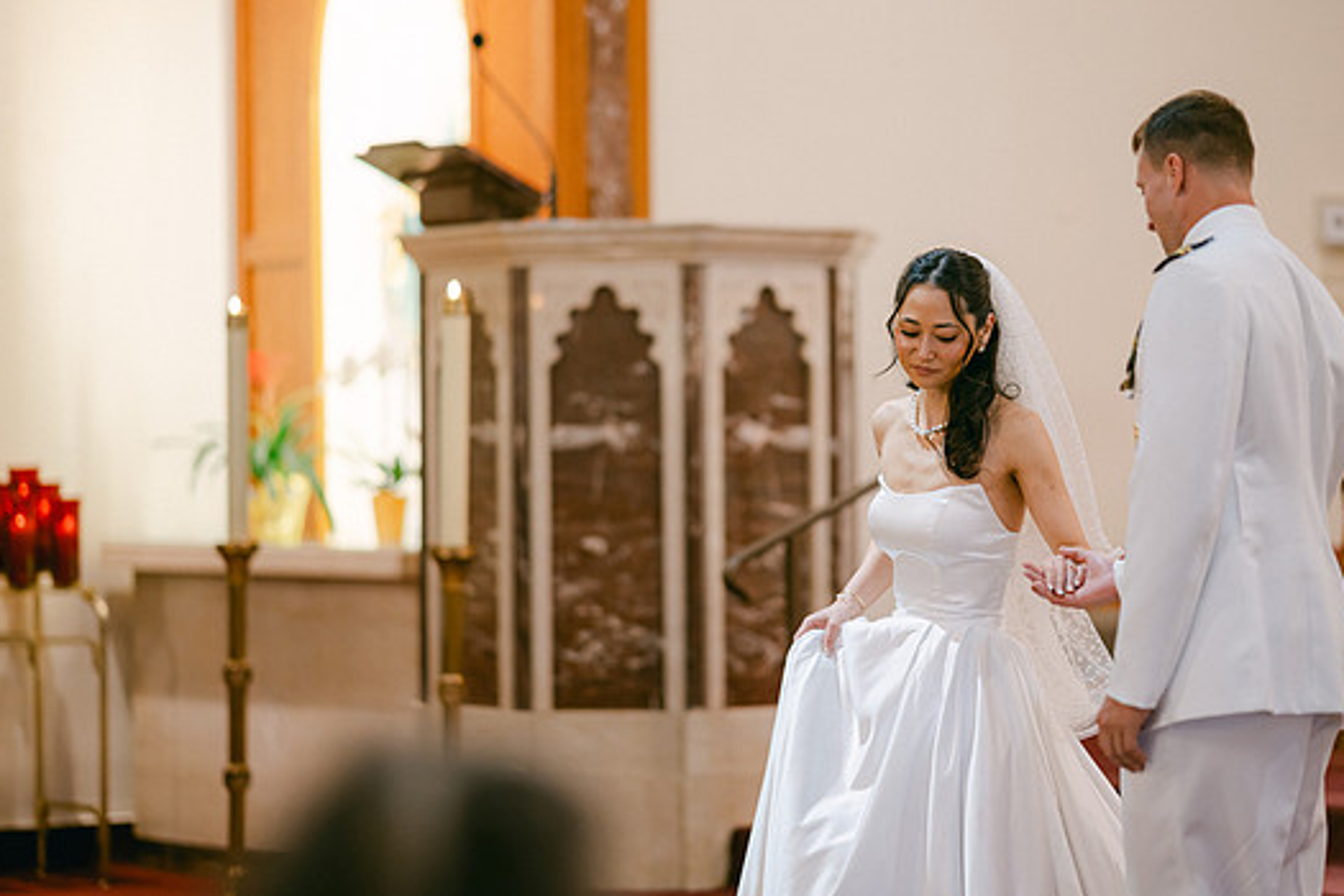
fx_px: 4330
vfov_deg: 11.8
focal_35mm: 116
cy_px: 406
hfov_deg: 17.6
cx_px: 727
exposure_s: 1/125
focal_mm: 105
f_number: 1.4
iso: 320
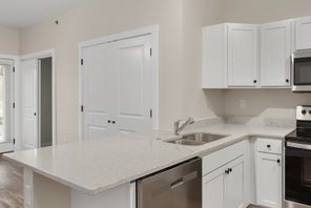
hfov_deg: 67.0
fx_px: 233
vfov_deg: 48.0
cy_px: 99
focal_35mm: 27
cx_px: 179
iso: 320
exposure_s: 1/3
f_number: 7.1
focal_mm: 16
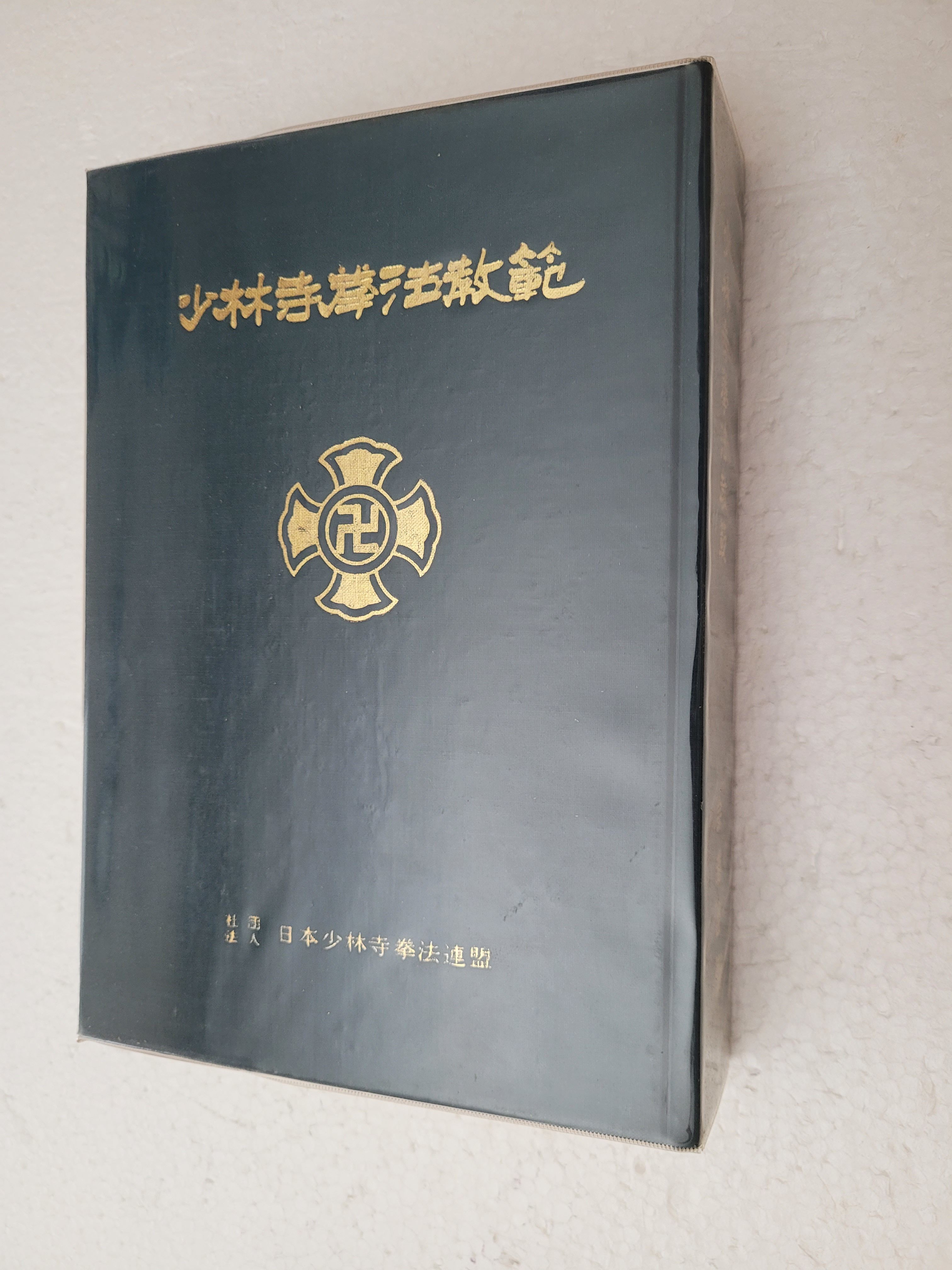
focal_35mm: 26
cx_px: 476
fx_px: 953
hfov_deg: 53.1
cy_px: 635
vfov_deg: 67.3
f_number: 1.8
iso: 200
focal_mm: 5.4
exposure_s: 1/40
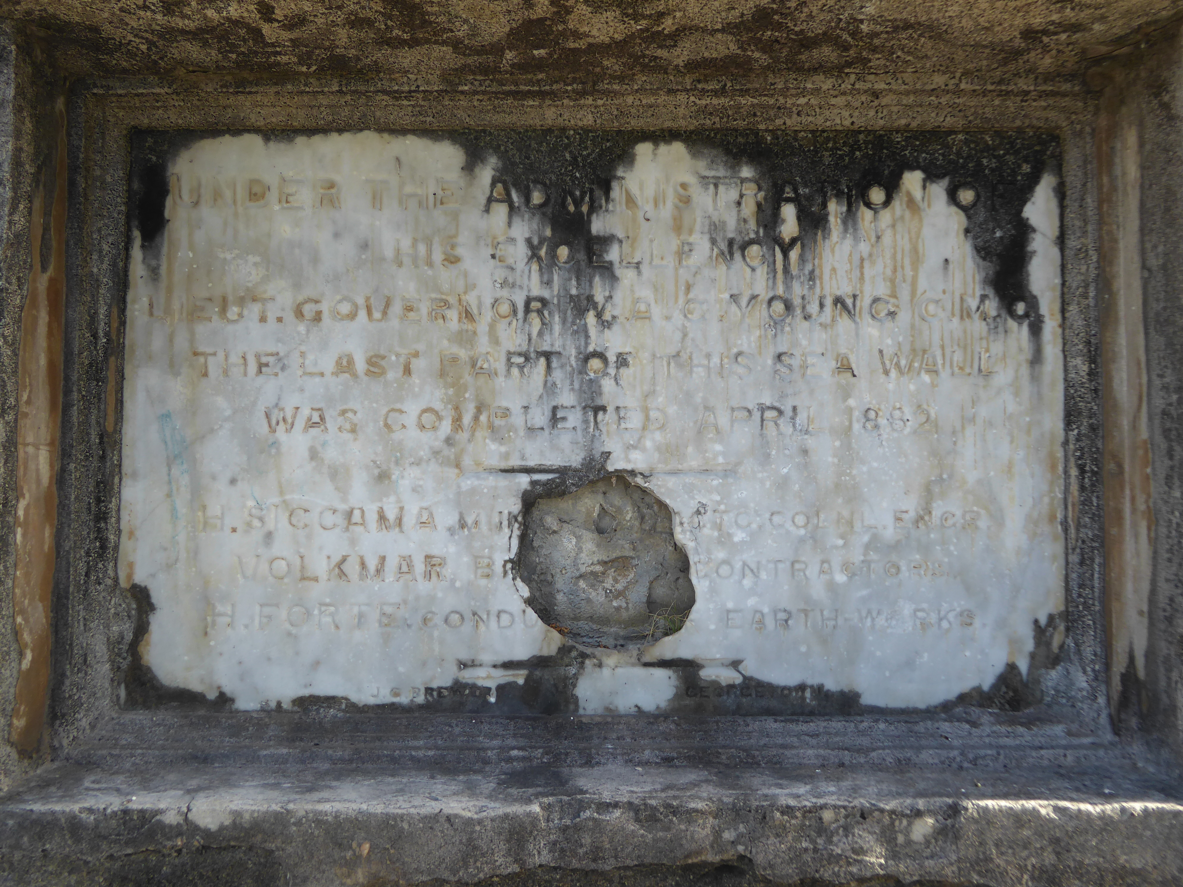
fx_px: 1094
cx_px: 592
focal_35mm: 32
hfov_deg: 56.8
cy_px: 444
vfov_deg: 44.2
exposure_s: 1/160
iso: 80
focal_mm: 5.4
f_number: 3.5
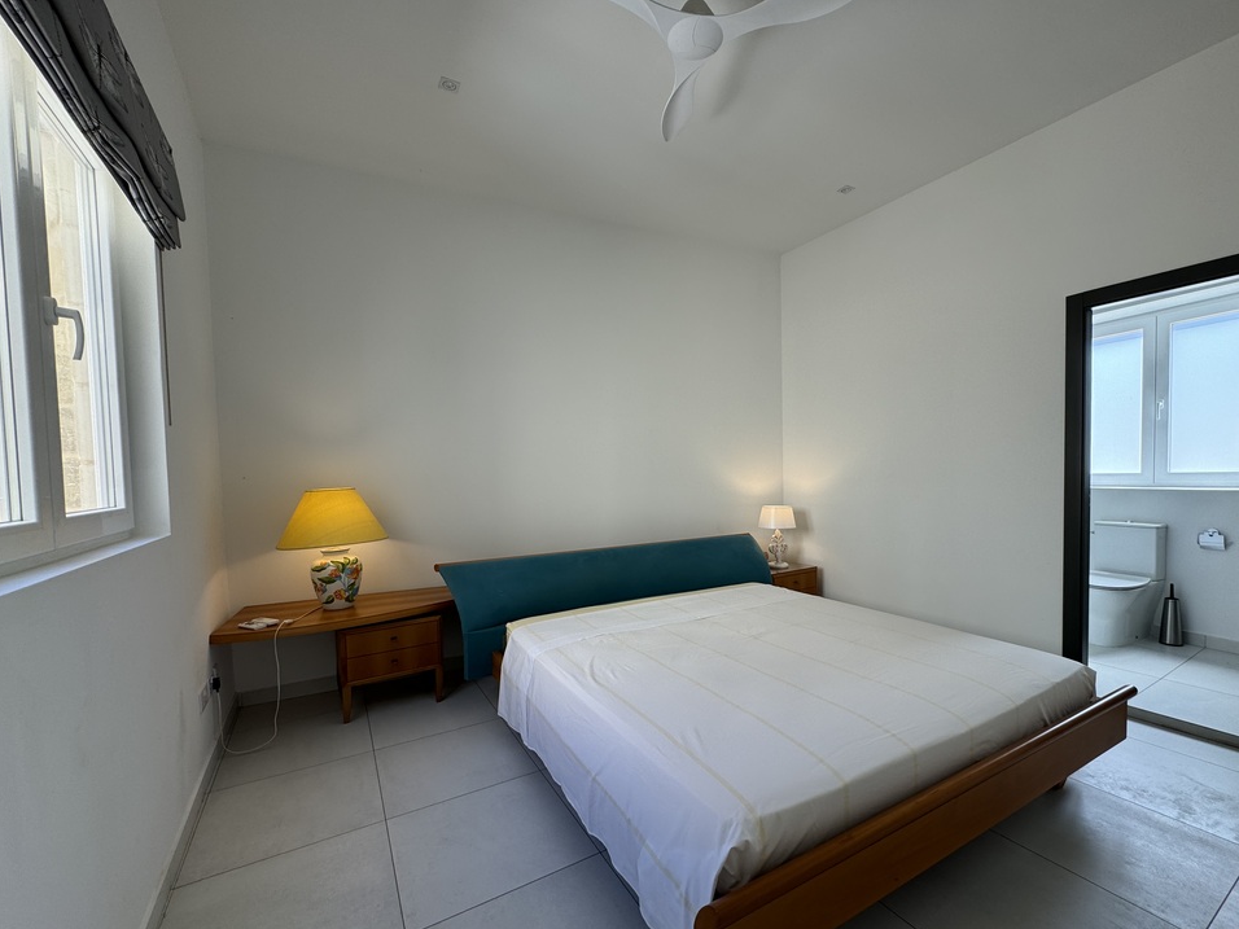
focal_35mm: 15
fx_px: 537
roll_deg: +0.6
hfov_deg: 98.0
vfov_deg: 81.6
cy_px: 496
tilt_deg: -2.4
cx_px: 658
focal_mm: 2.22
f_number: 2.2
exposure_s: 1/138
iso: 40
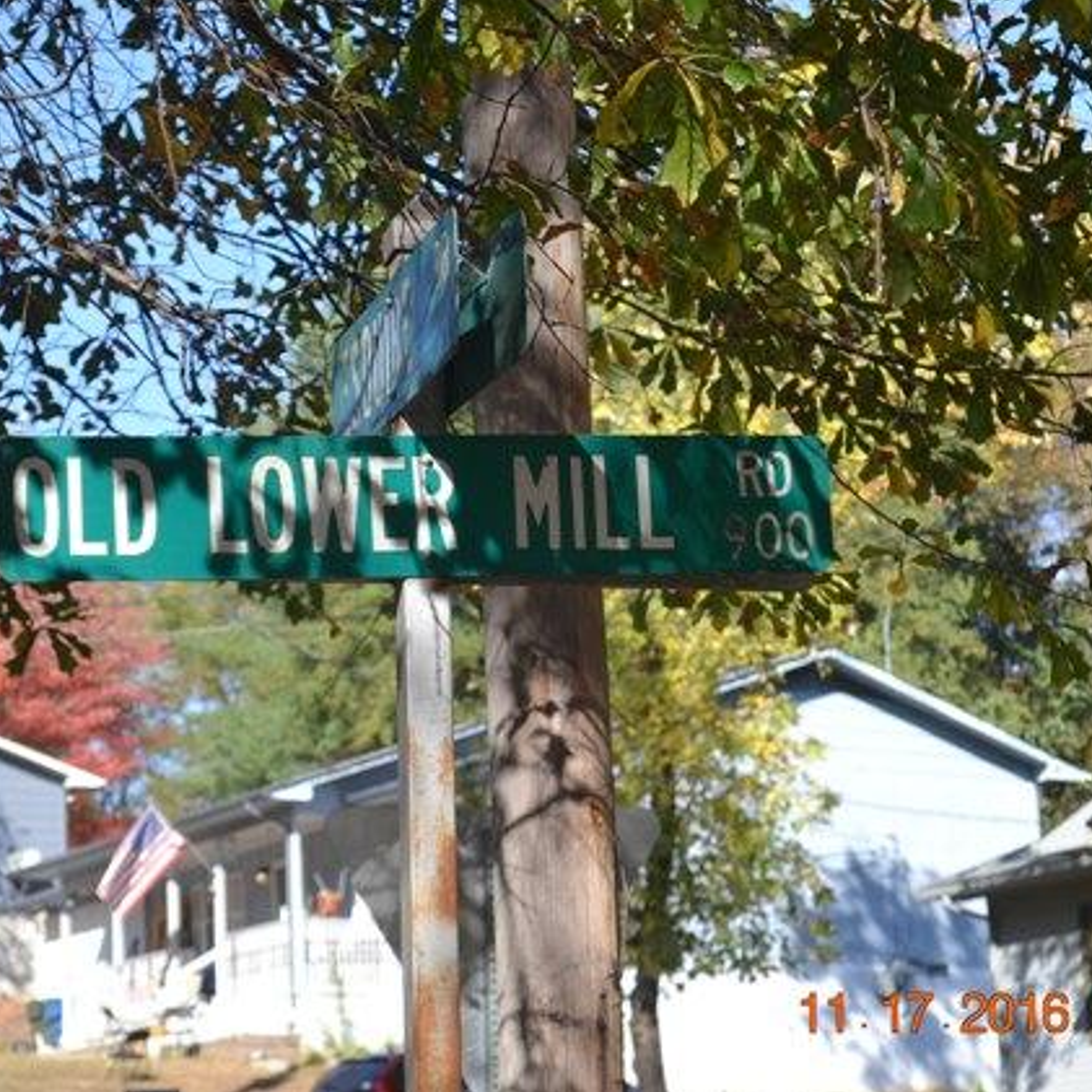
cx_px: 560
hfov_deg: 18.7
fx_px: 3319
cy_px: 543
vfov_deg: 18.7
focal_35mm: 93
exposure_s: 1/125
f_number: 5.6
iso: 100
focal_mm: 48
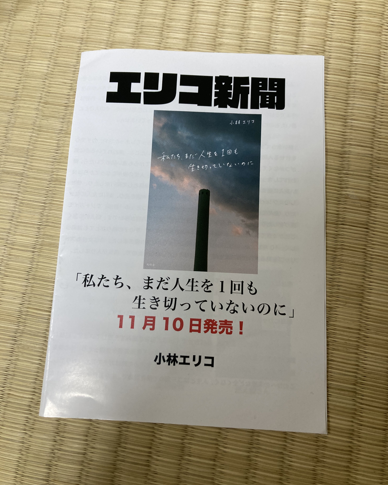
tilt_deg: -77.2
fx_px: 430
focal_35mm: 30
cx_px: 196
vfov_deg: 58.7
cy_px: 220
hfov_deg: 48.5
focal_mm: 3.99
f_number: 1.8
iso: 80
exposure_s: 1/63
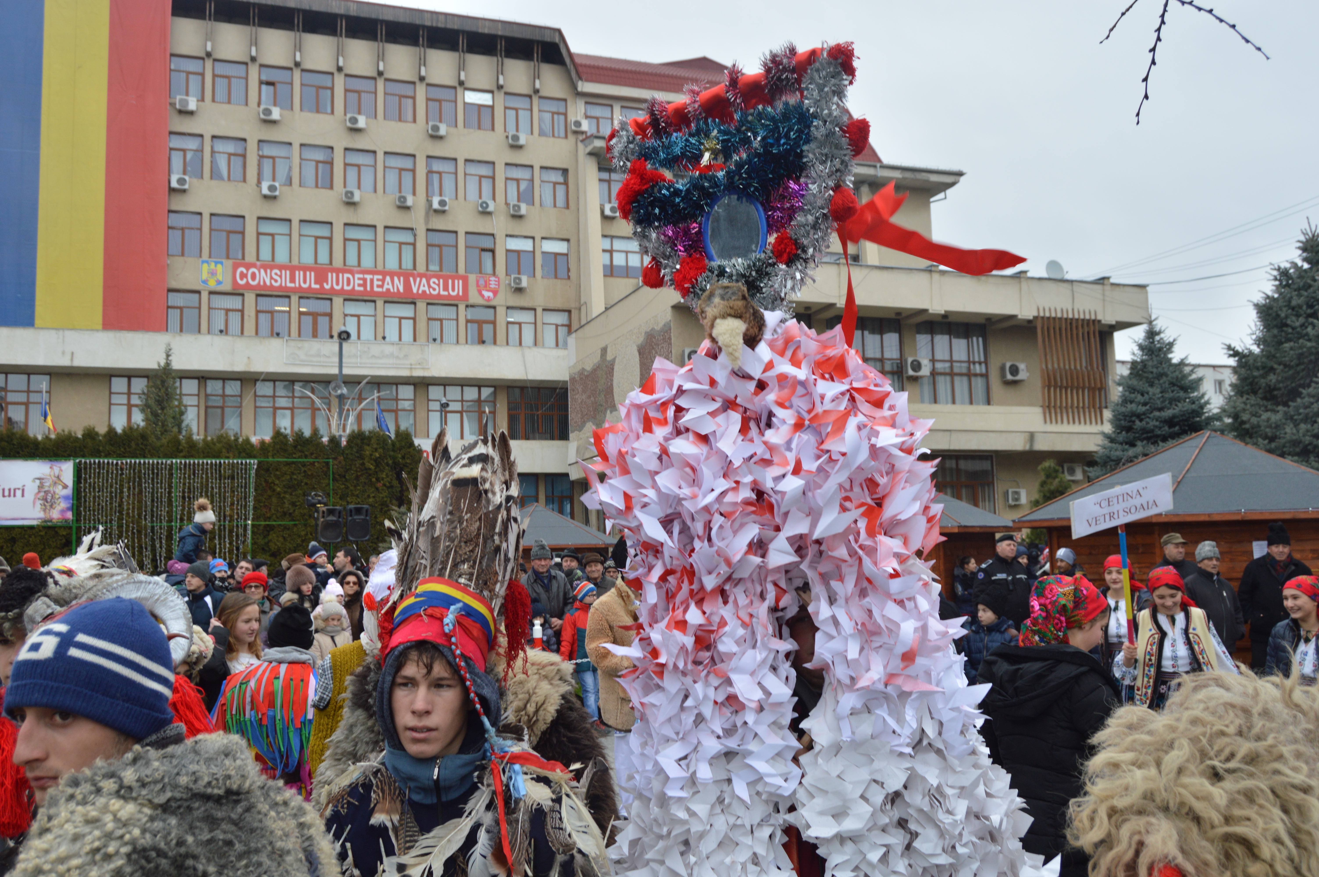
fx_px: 1208
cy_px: 438
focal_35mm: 33
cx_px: 660
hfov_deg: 57.3
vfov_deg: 39.9
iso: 180
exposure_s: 1/125
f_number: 5.6
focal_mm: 22
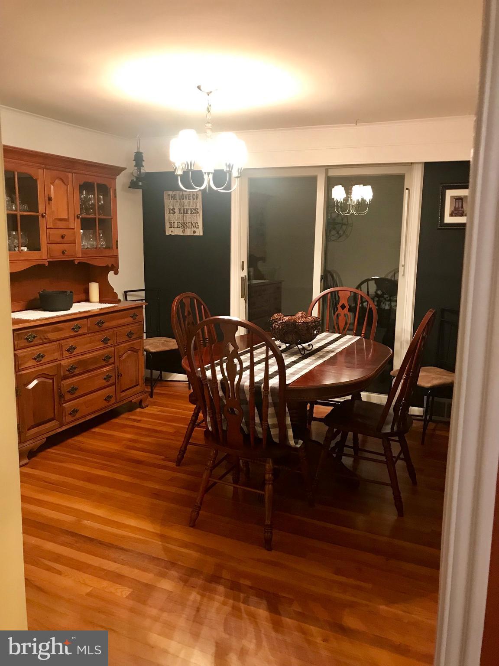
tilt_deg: -7.6
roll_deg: +0.1
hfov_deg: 49.7
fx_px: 538
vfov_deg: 63.4
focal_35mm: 28
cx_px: 250
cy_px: 333
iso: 100
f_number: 1.8
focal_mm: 3.99
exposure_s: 1/13
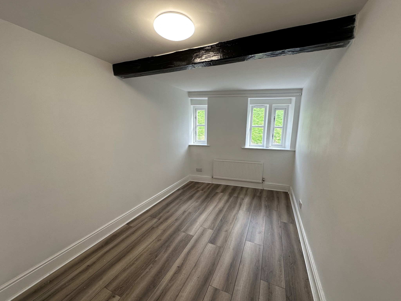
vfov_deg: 85.7
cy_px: 150
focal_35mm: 14
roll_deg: +0.0
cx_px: 200
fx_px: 162
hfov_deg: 102.1
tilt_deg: -8.8
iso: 80
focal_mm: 2.22
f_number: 2.2
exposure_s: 1/100
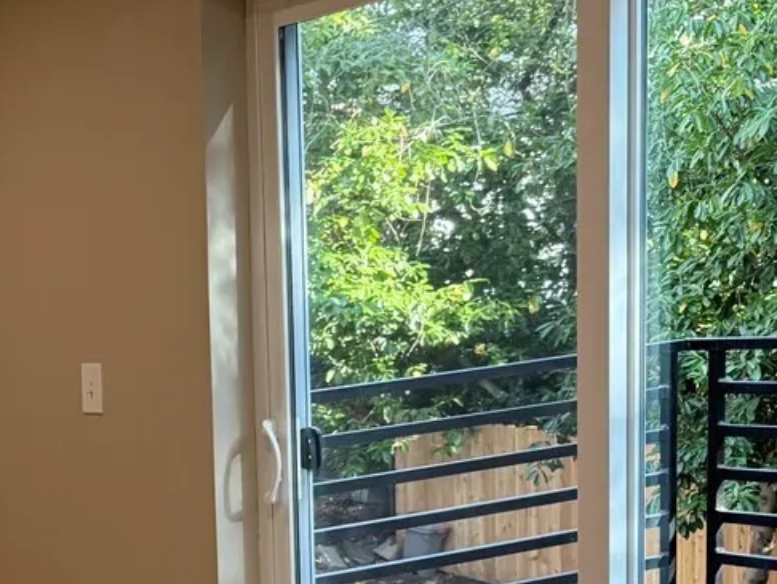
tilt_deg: -10.5
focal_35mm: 79
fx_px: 1774
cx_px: -376
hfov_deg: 21.1
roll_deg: +5.4
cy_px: 632
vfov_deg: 18.0
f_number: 1.78
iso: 100
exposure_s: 1/120
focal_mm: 6.76
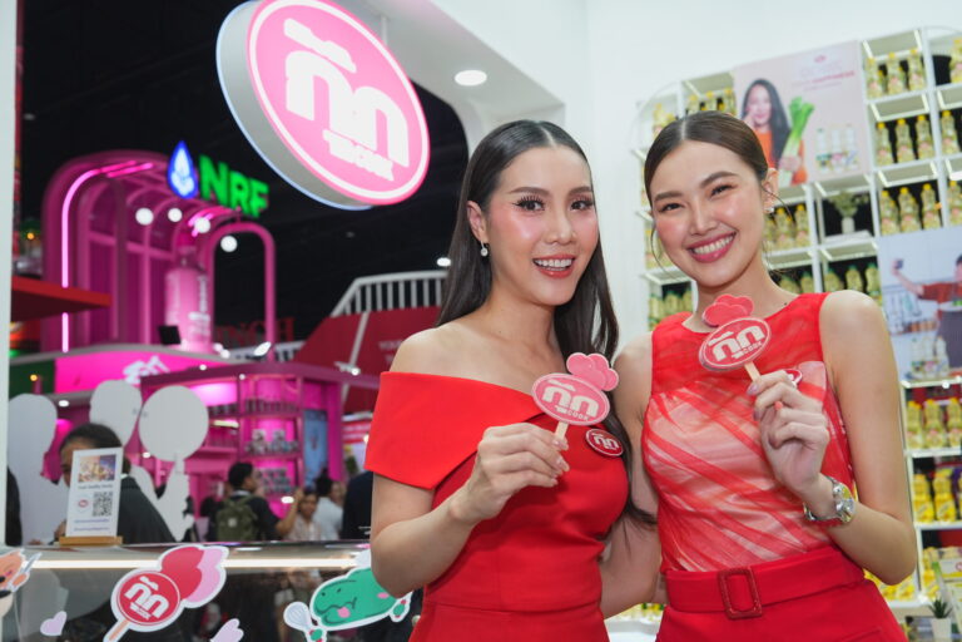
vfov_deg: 31.9
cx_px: 481
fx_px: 1122
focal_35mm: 42
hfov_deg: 46.4
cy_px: 321
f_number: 5.6
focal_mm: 42
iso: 1000
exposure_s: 1/250
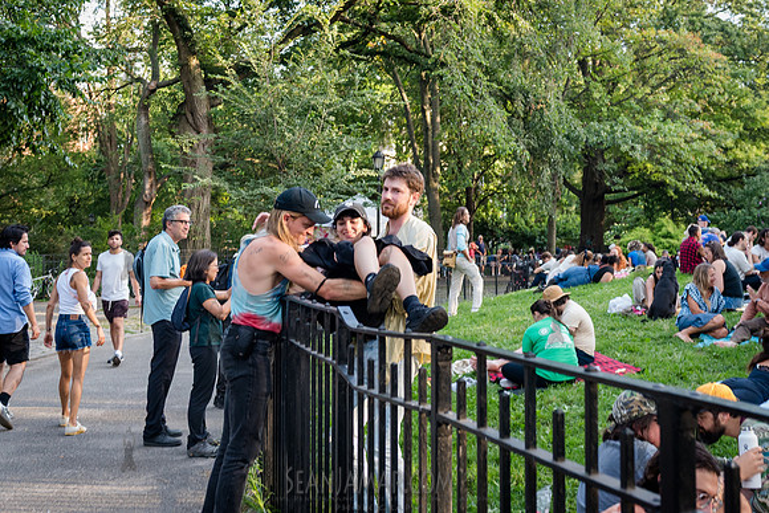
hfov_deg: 42.2
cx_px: 441
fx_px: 995
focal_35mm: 47
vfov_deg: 28.8
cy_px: 185
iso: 800
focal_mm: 34
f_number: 3.5
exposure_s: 1/250
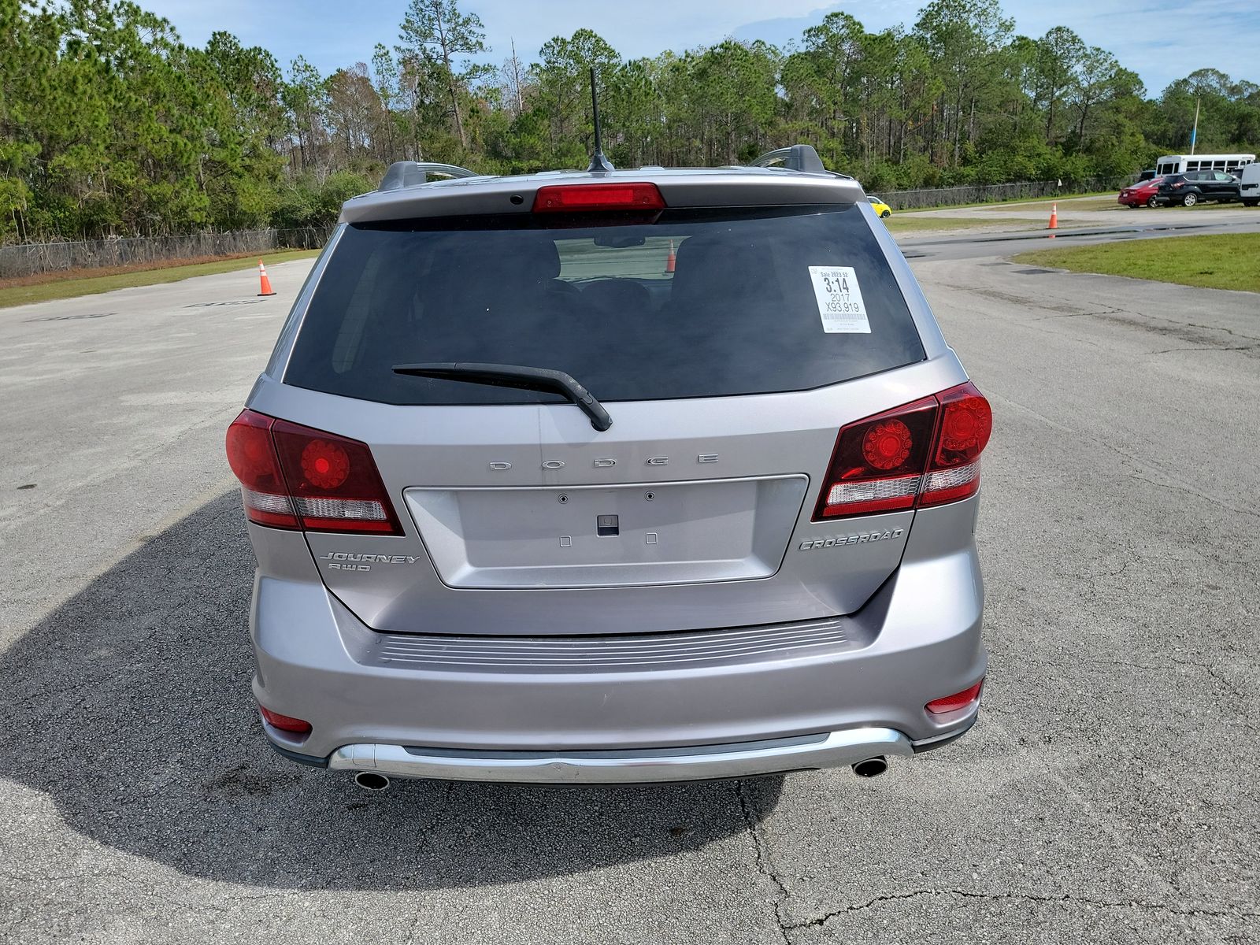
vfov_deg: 56.8
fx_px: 874
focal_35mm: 24
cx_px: 630
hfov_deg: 71.6
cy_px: 472
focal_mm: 6.7
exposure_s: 1/999
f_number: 1.8
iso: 50
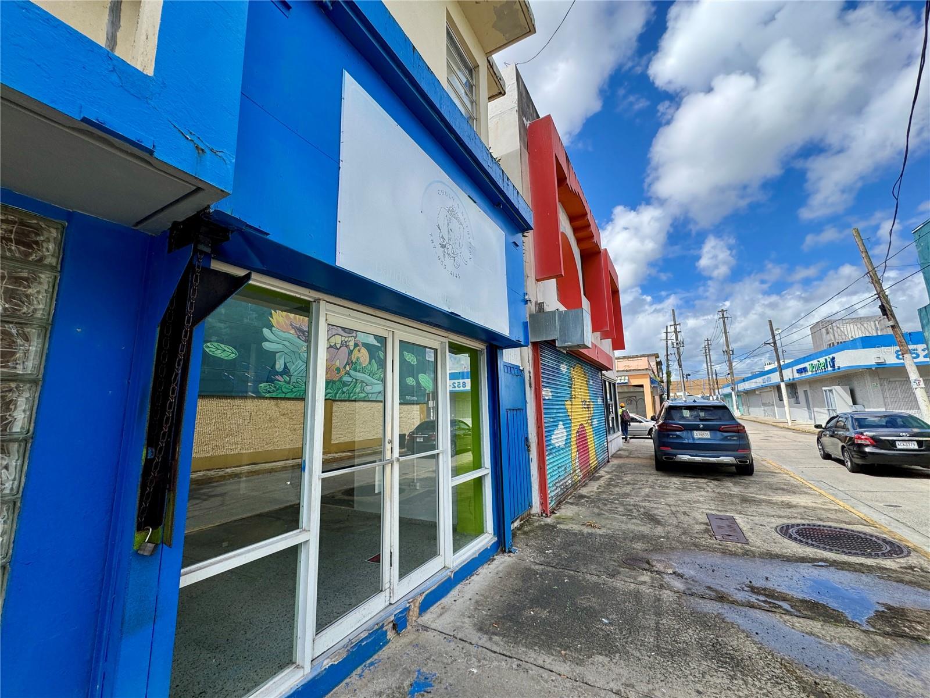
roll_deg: +1.5
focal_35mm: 14
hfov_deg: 102.1
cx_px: 465
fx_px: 376
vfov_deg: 85.7
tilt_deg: +9.2
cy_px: 349
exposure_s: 1/1034
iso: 50
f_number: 2.2
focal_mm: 2.22
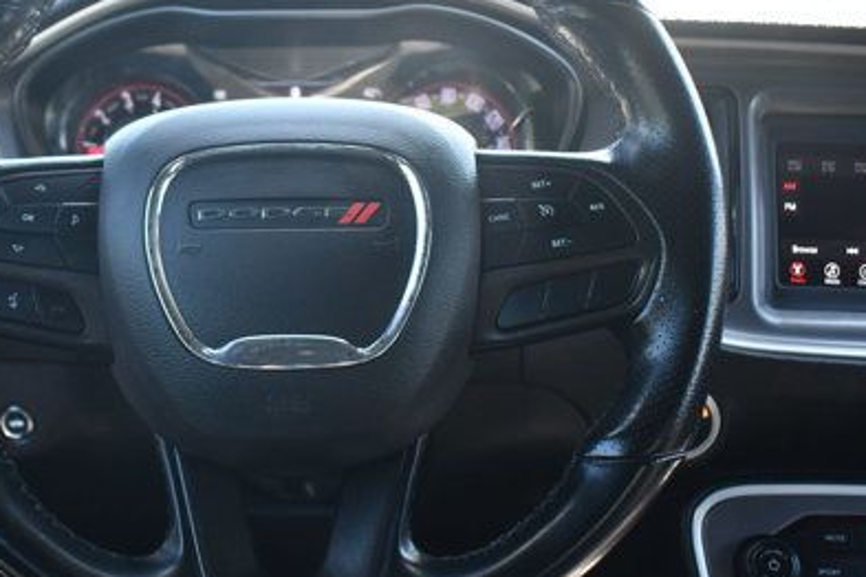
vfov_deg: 30.5
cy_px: 270
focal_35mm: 44
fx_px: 1058
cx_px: 289
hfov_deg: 43.9
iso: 640
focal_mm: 18
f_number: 3.5
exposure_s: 1/250
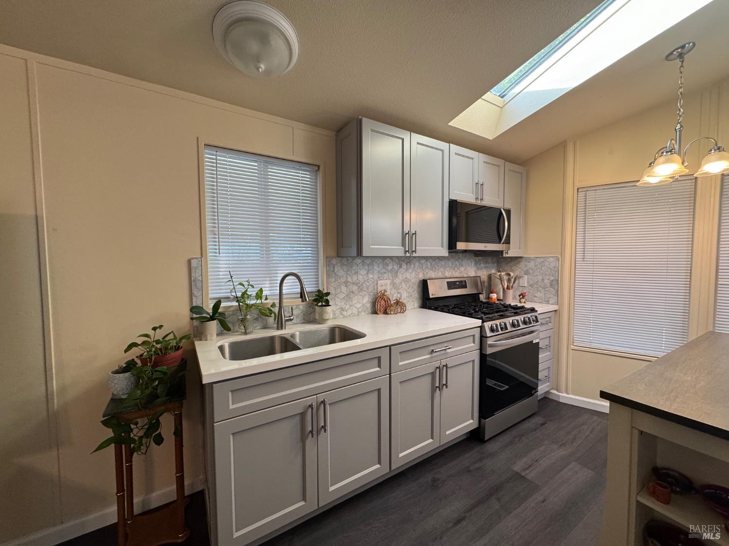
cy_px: 273
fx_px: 295
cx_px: 364
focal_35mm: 14
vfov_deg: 85.7
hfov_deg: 102.1
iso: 160
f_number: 2.2
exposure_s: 1/120
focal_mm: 2.22
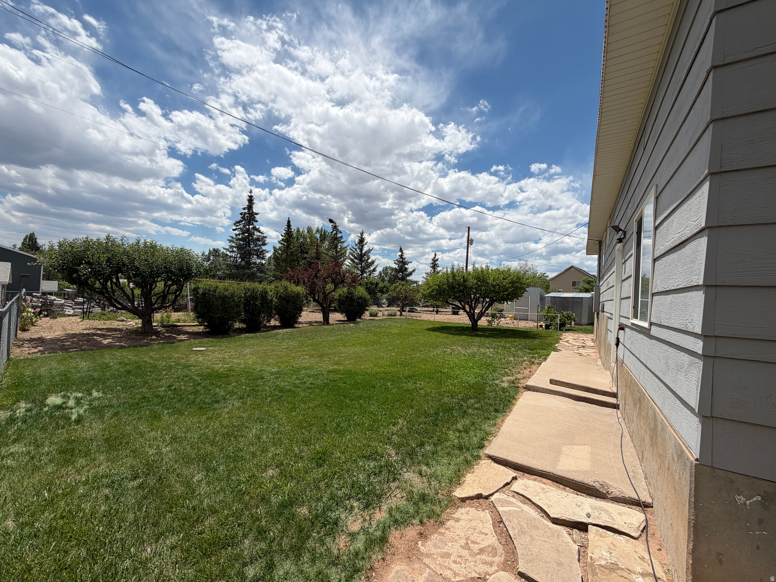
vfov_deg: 85.7
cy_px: 291
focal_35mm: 14
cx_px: 388
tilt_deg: +0.7
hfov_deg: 102.1
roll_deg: -2.7
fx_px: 314
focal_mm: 2.22
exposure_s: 1/1534
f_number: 2.2
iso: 20
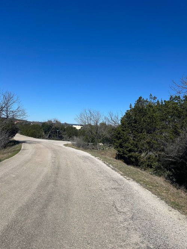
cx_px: 94
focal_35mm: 24
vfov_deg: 71.6
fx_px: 173
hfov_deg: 56.8
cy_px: 124
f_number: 1.78
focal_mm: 6.86
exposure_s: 1/7576
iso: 80
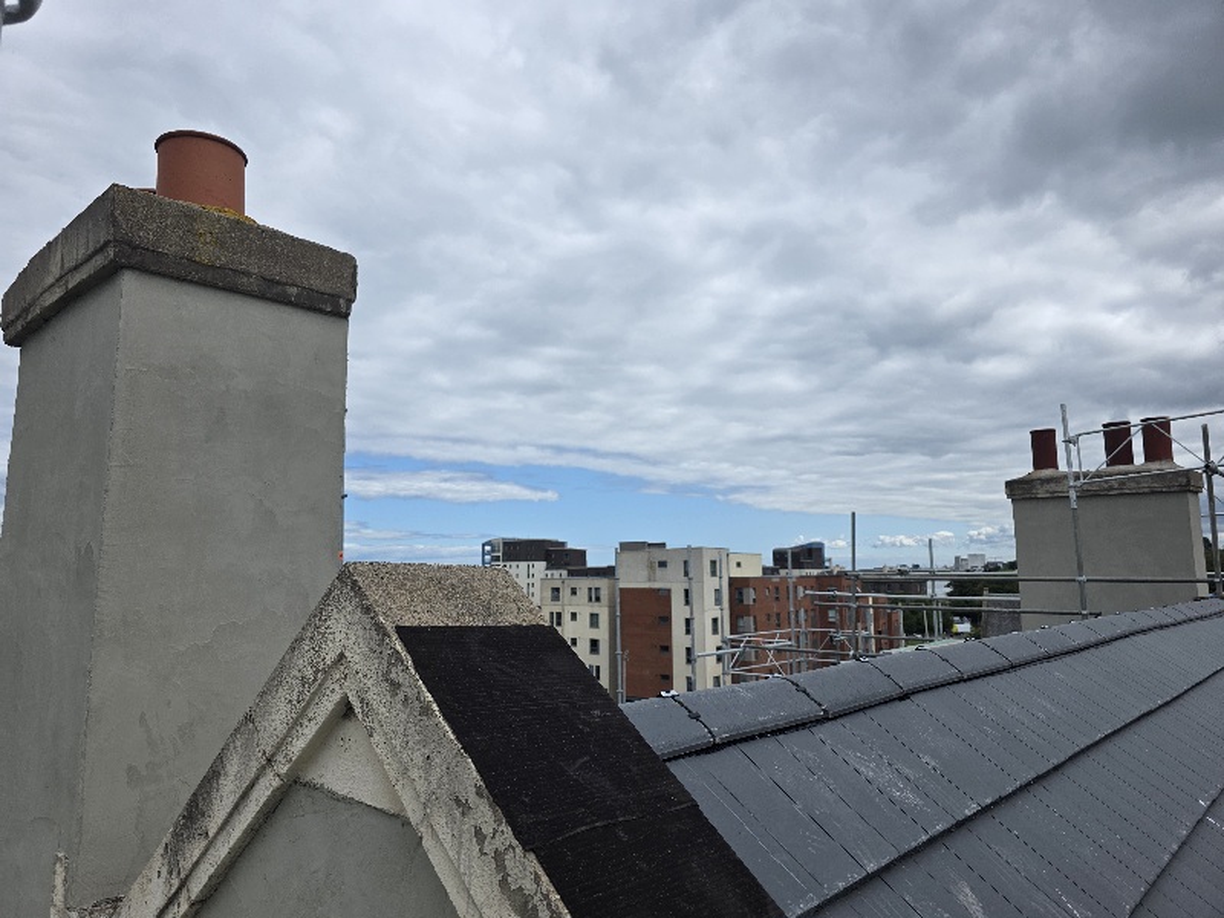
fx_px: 813
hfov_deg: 73.9
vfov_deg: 58.9
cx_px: 612
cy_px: 459
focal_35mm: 23
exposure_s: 1/10000
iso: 80
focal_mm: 6.3
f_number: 1.7
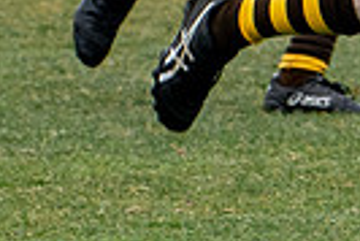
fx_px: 23575
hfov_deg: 0.9
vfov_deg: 0.6
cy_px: -239
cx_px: 671
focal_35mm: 2355
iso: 400
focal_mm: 170
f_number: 4
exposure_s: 1/800
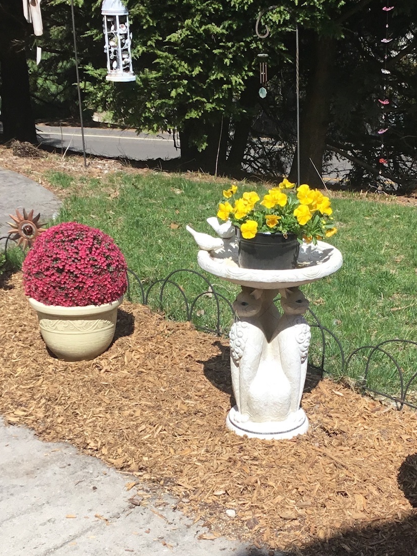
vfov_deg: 33.1
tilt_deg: -23.4
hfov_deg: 25.1
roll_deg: +1.4
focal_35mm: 58
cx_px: 275
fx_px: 932
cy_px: 341
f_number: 2.4
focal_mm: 3.3
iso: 25
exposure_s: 1/1148
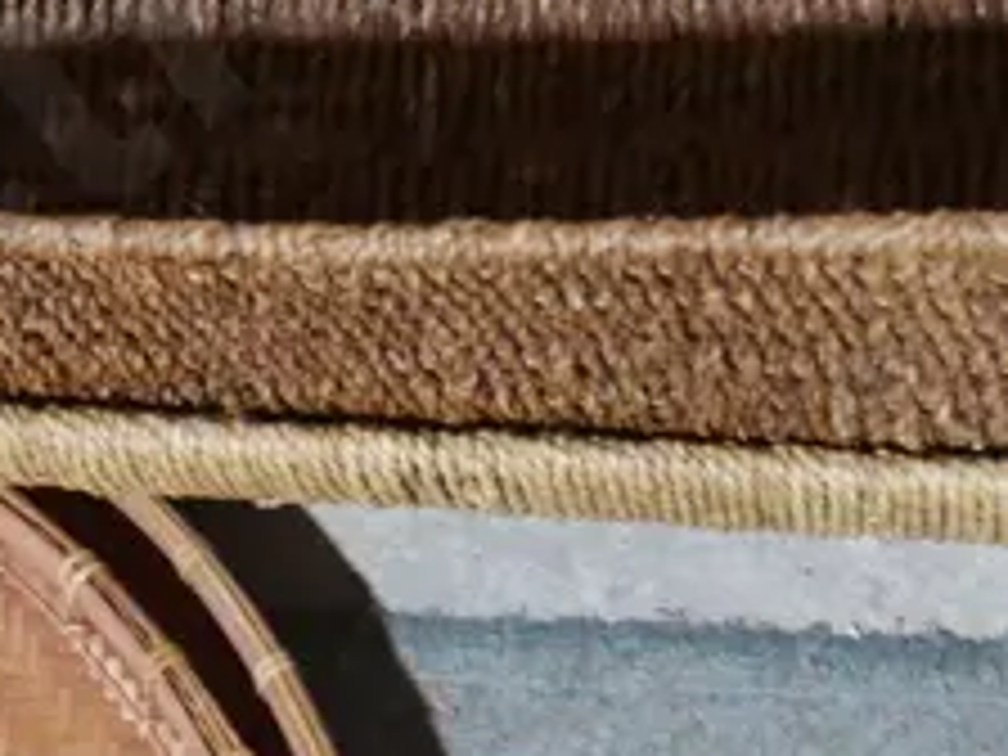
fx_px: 5067
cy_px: 328
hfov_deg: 11.1
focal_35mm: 174
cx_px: -230
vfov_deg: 8.5
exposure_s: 1/60
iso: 640
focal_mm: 19
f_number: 4.1
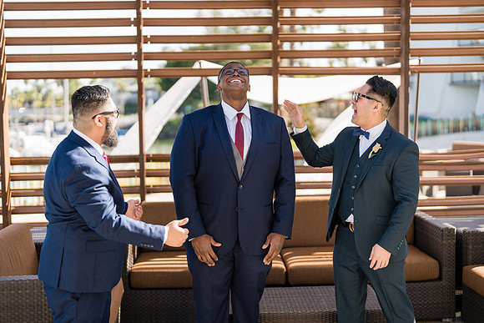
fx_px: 672
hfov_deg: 39.6
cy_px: 162
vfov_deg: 27.0
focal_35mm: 50
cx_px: 242
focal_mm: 50
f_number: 1.2
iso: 100
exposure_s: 1/3200
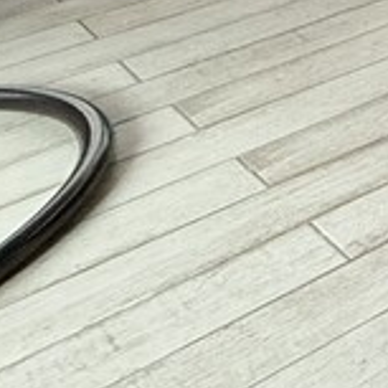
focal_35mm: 83
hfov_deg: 11.5
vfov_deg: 15.4
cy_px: -446
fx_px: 1053
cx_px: 1161
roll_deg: +0.7
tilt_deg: -1.2
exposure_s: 1/100
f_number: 2.2
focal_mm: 2.22
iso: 500
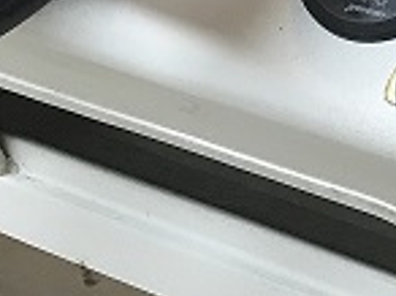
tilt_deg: -24.3
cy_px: -20
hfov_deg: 13.4
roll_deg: -0.1
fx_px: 1656
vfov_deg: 10.1
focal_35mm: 145
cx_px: 401
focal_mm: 3.99
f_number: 1.8
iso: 40
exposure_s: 1/24
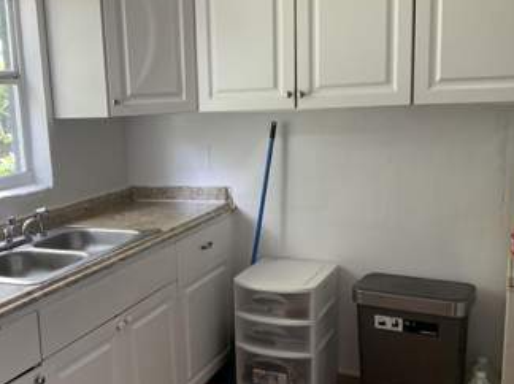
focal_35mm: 43
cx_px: 176
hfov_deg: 43.4
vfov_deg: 33.5
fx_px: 638
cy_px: 220
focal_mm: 3
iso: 80
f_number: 1.8
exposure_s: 1/60
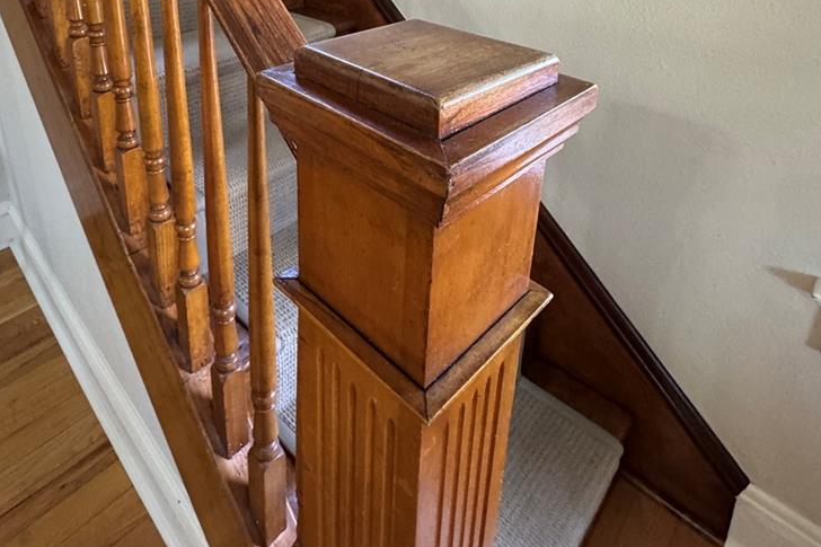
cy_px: 30
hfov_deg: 72.9
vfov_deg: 46.5
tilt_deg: -16.1
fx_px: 547
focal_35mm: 24
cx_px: 326
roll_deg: +0.5
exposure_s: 1/60
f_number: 2.2
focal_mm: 2.22
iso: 800
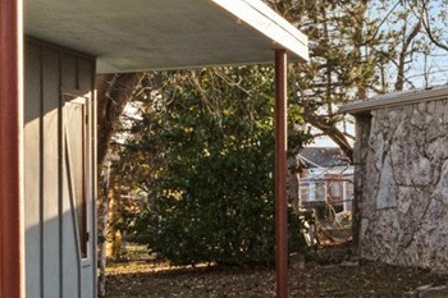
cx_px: 520
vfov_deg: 14.7
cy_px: 181
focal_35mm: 93
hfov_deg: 20.6
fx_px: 1157
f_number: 9
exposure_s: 1/320
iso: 250
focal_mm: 16
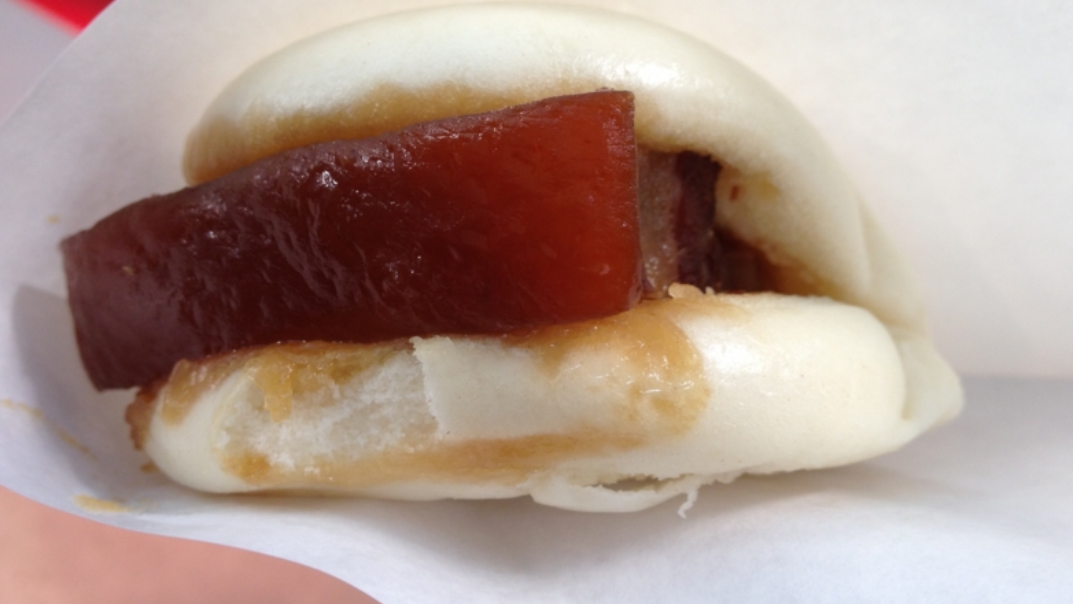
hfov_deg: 51.6
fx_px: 1110
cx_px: 535
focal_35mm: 39
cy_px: 265
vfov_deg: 30.4
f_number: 2.4
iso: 80
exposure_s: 1/30
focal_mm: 4.28
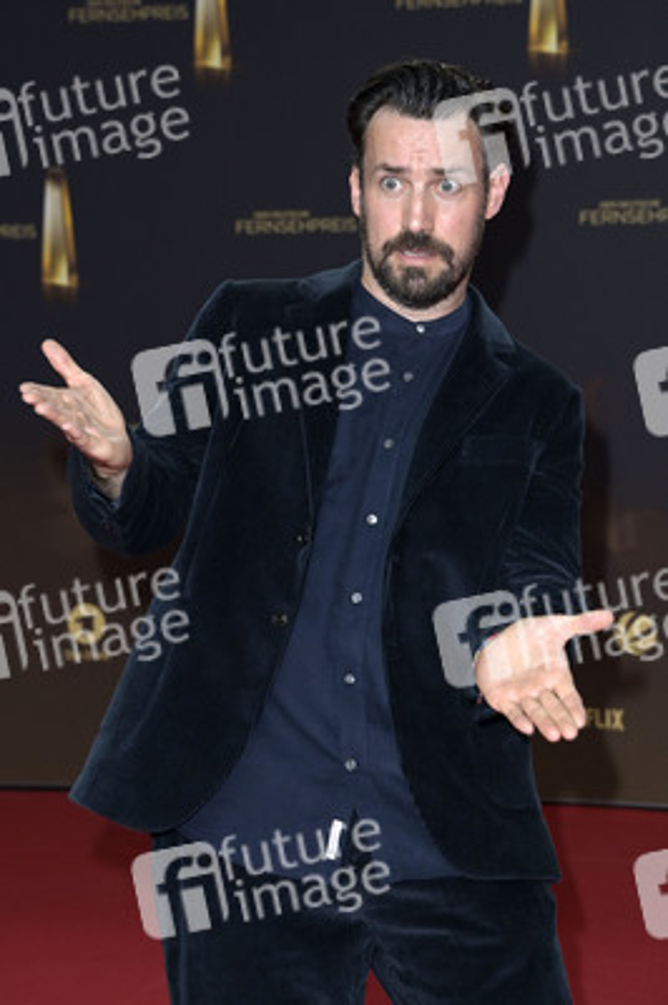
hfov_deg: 13.7
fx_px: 2788
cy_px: 502
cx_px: 334
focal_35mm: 100
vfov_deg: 20.4
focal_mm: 100
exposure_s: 1/250
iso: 800
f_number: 6.3
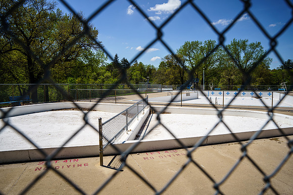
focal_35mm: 25
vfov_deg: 51.1
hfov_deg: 71.3
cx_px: 146
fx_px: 204
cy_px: 98
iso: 200
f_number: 5.6
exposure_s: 1/2000
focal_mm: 25.1
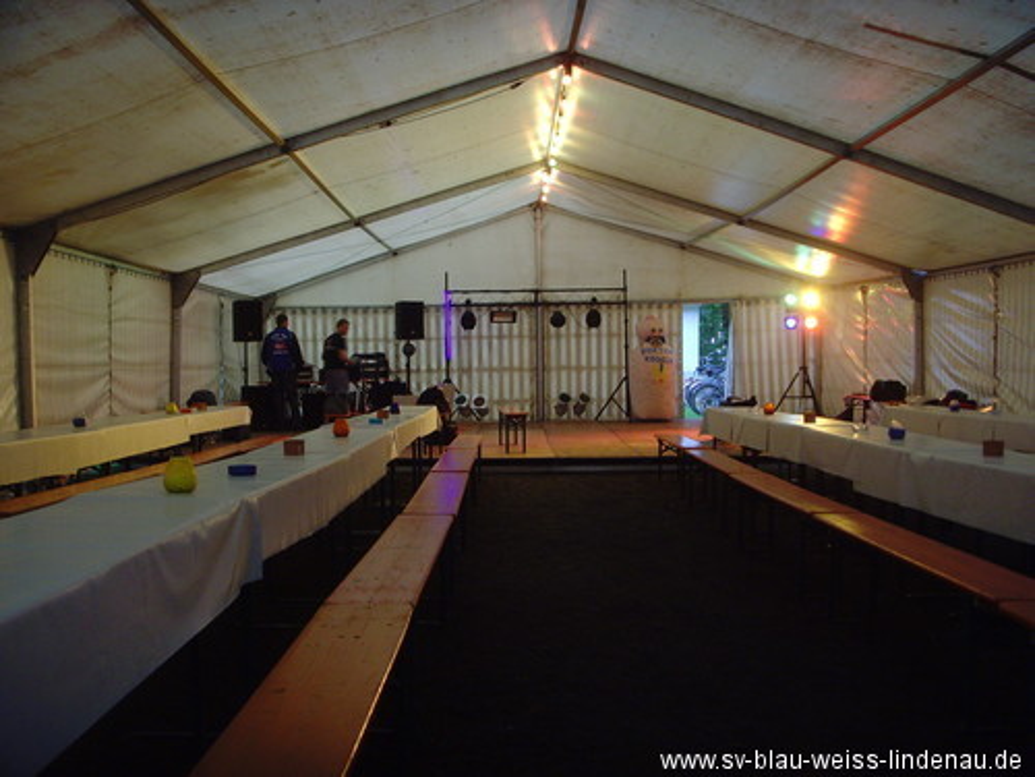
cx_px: 518
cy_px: 388
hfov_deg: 47.9
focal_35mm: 39
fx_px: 1166
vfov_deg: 36.8
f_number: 3.5
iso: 200
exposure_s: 1/8
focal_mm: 6.6
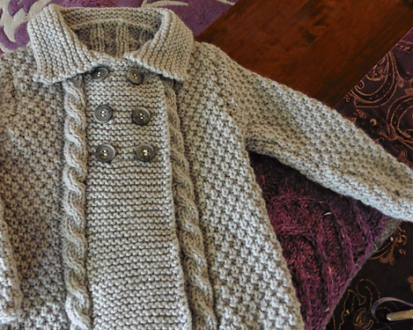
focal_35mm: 32
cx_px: 144
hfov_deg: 54.8
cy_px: 180
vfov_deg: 45.7
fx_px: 391
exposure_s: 1/10
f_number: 3.3
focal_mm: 4.3
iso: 400
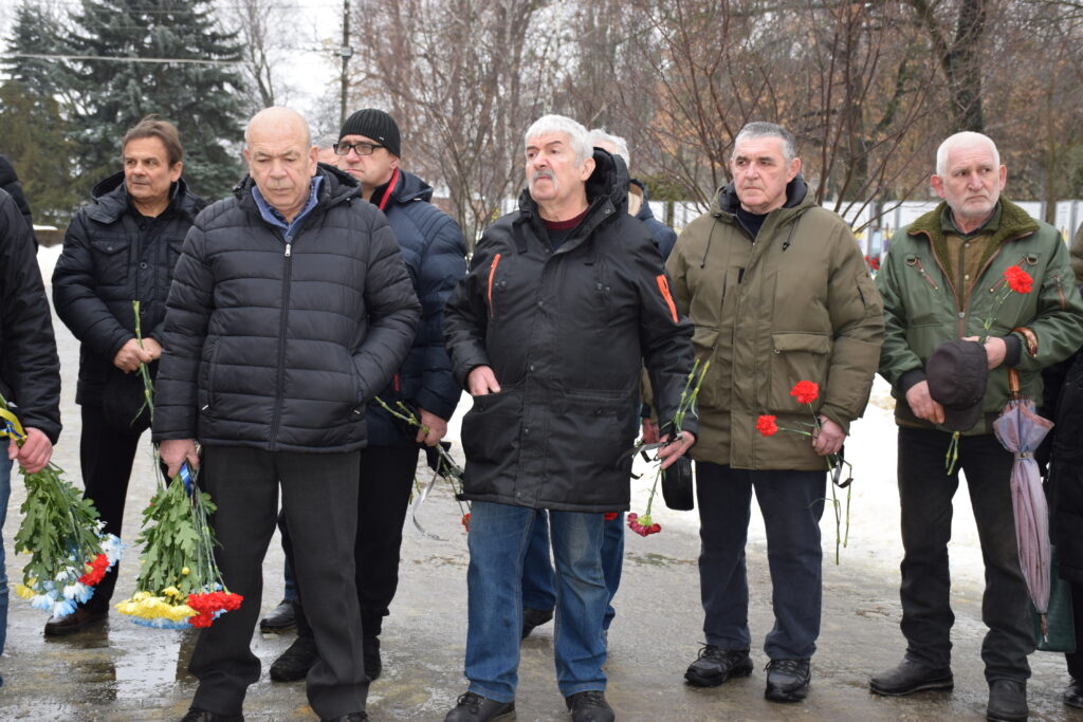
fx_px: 1579
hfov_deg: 37.8
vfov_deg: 25.8
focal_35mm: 52
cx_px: 542
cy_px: 361
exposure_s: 1/125
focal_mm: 35
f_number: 5.6
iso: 280
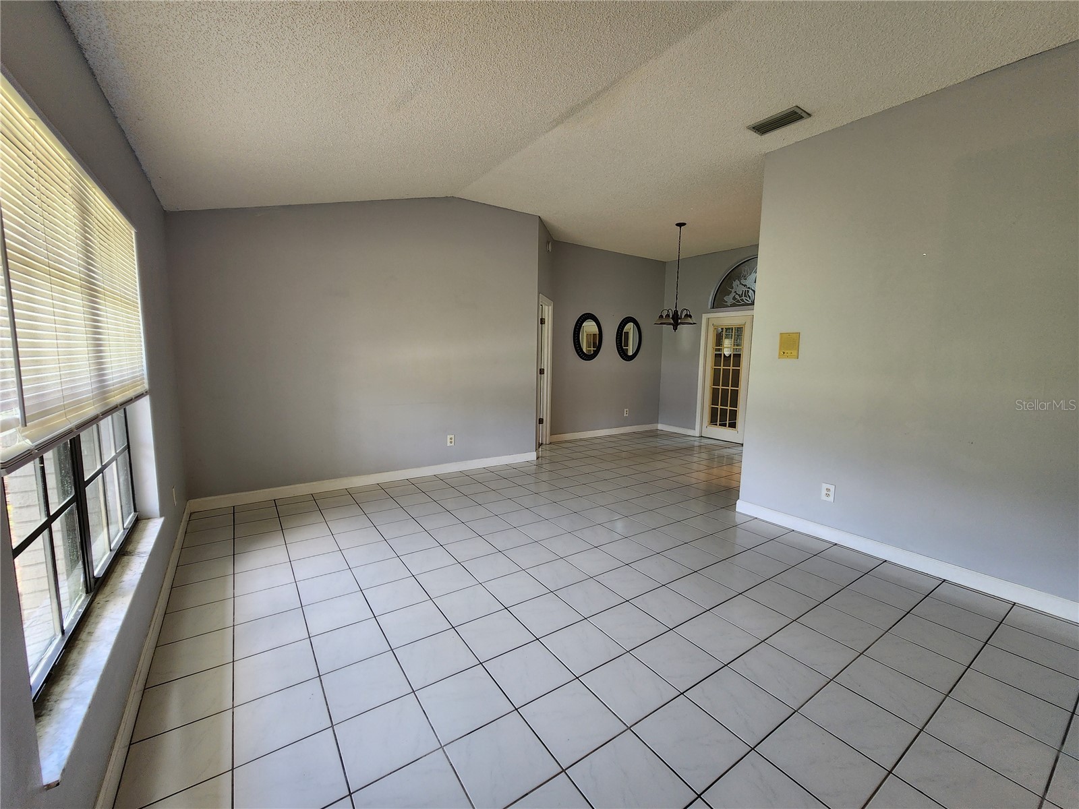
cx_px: 540
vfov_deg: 89.9
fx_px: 405
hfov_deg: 106.2
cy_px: 404
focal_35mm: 13
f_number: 2.2
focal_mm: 2.2
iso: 125
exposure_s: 1/60
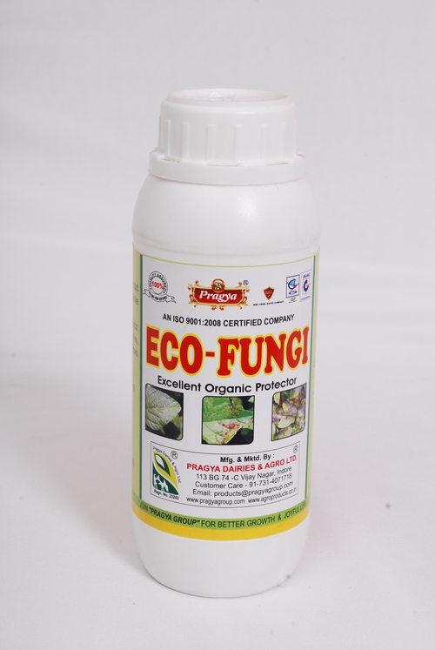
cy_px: 325
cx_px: 218
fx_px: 1491
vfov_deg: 24.6
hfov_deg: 16.6
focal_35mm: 82
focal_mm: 55
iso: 400
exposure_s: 1/160
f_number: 16
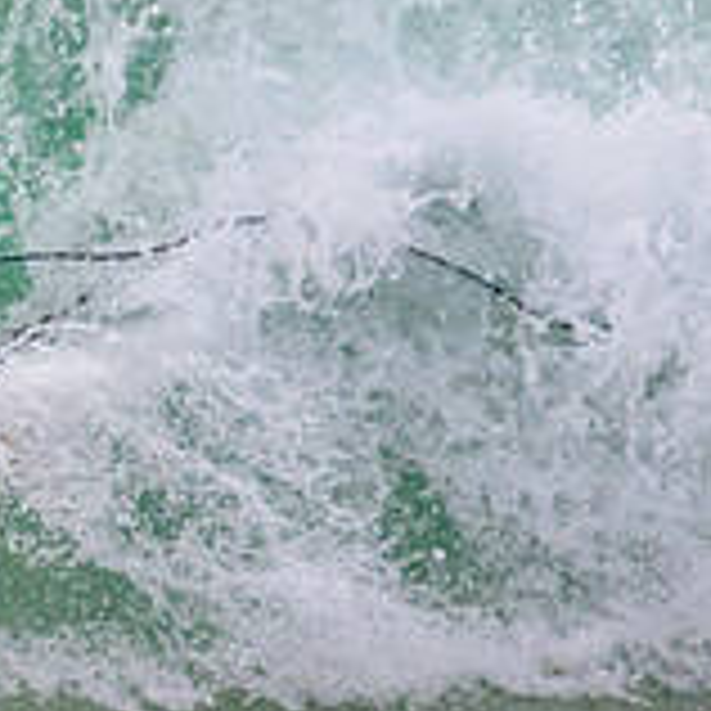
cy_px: 129
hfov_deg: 0.6
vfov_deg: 0.6
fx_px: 69946
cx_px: -625
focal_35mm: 3010
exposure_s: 1/2000
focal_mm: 800
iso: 2500
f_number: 11
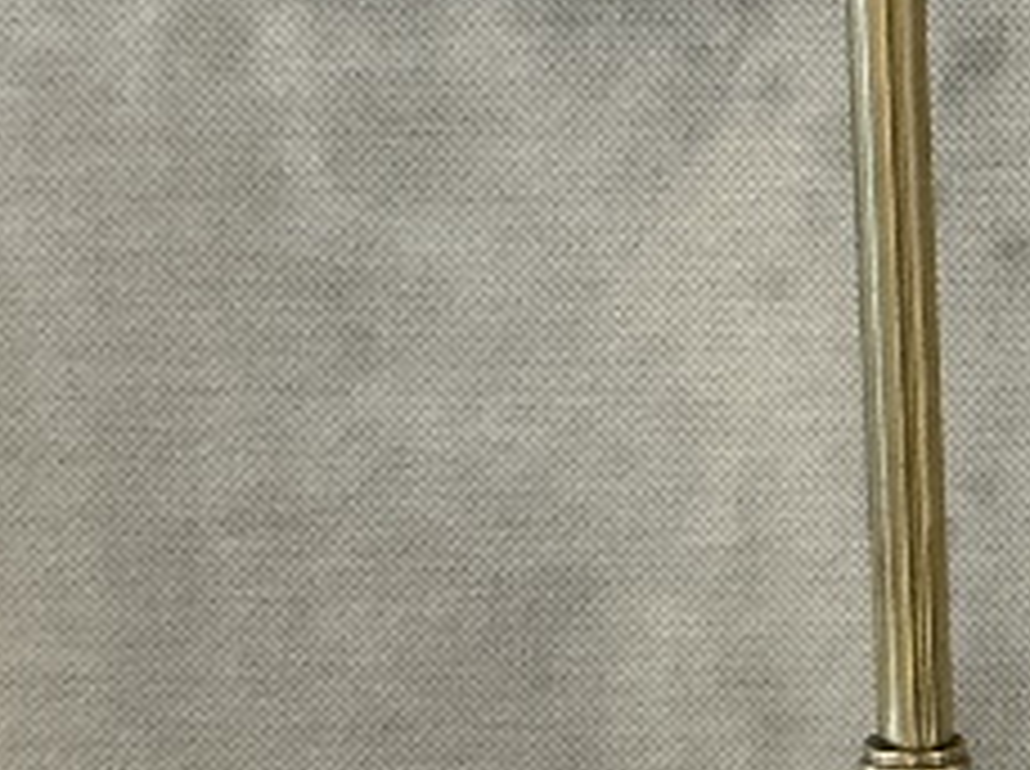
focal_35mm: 147
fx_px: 4367
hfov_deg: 13.0
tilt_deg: -20.7
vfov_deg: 9.8
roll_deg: -0.5
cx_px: 1372
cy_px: 1171
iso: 250
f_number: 1.8
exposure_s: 1/33
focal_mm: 3
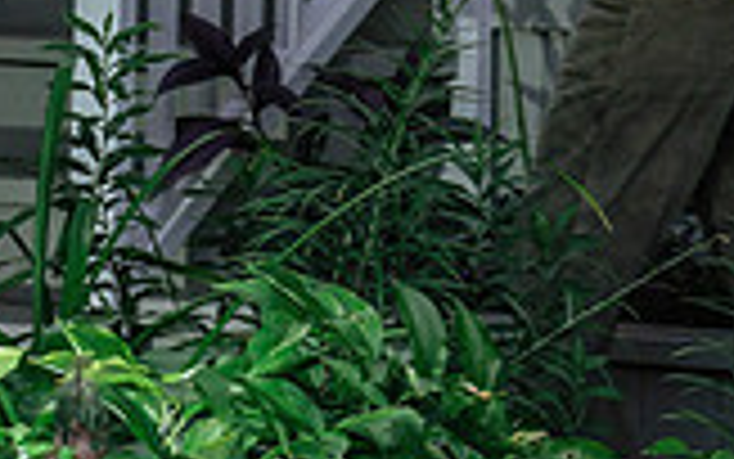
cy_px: -349
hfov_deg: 6.8
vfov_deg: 4.3
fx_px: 6103
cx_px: 1135
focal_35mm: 305
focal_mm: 56.3
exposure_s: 1/250
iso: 1600
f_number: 2.8
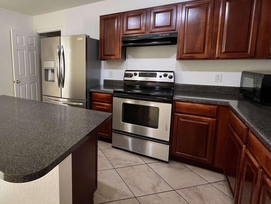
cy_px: 81
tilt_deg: -7.0
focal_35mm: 20
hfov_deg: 75.7
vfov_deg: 65.3
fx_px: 157
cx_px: 67
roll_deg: +1.1
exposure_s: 1/60
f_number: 1.8
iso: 200
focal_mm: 1.57
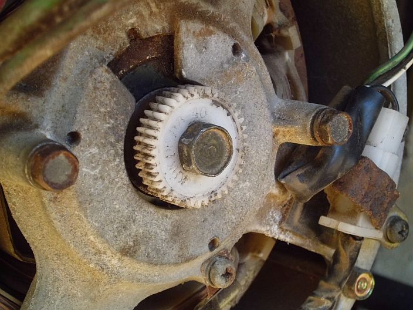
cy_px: 155
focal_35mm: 73
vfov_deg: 20.2
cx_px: 206
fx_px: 871
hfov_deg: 26.7
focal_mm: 13
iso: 200
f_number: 4.4
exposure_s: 1/80
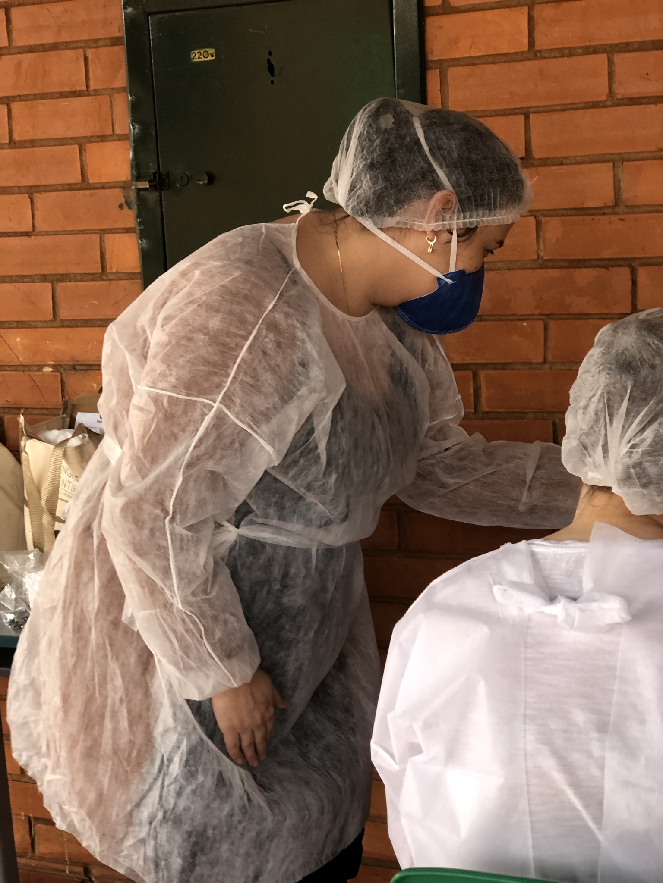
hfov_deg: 25.7
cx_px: 332
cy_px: 442
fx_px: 1456
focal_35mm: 57
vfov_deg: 33.8
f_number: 2.8
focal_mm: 6.6
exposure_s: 1/30
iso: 100
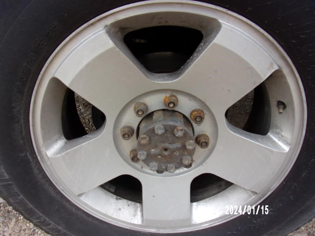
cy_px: 118
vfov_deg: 56.8
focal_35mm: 24
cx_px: 158
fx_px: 218
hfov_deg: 71.6
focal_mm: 4.3
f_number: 3.3
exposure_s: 1/170
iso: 80
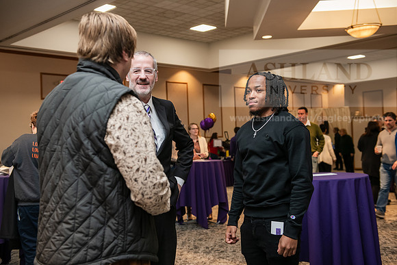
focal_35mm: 44
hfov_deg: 44.5
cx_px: 198
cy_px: 132
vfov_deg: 30.5
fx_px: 485
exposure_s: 1/160
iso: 1600
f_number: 3.5
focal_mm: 44
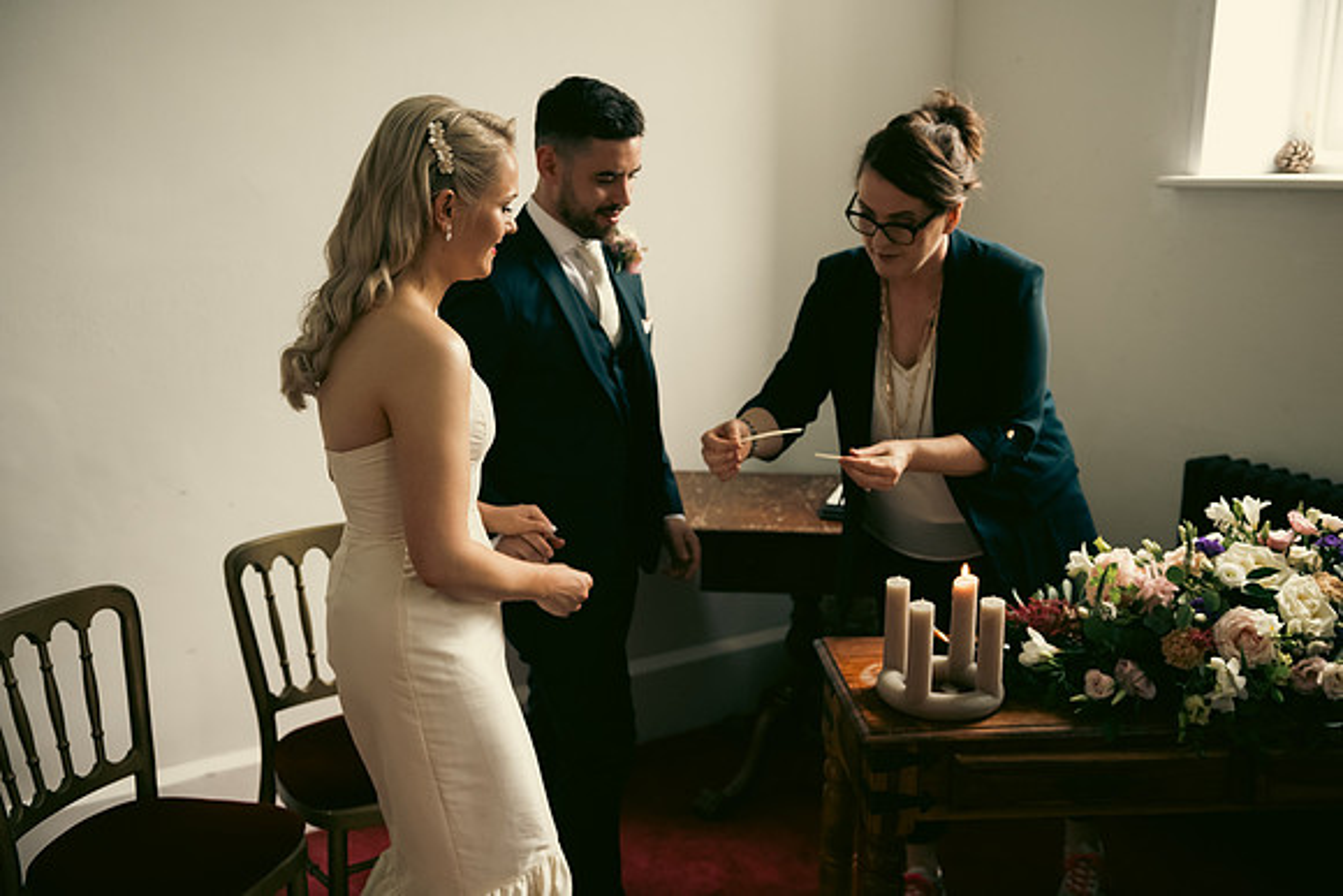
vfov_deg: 35.1
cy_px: 448
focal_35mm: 38
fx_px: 1418
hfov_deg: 50.7
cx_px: 672
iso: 800
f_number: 3.5
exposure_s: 1/160
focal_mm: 38
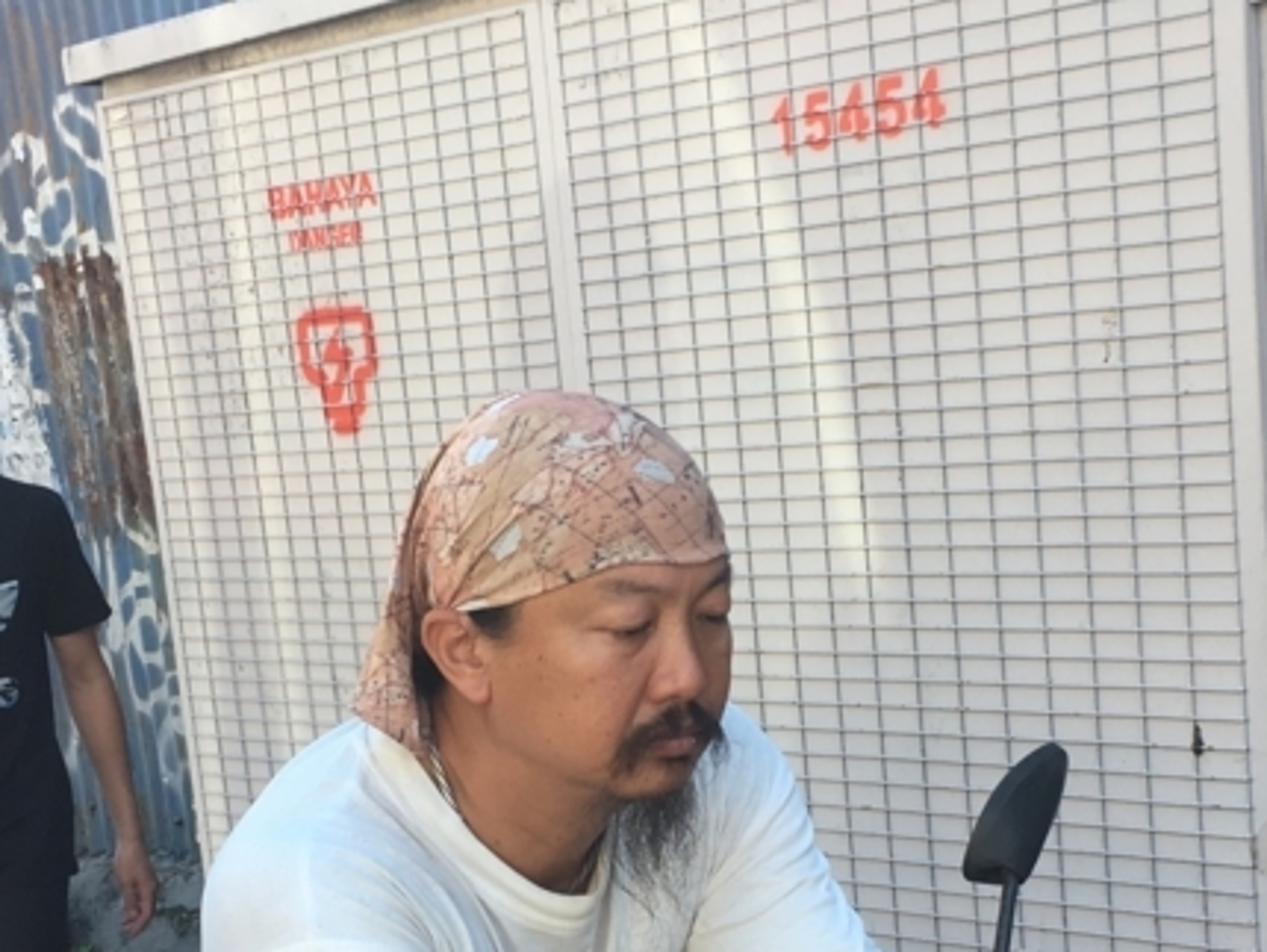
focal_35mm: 69
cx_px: 745
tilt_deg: -8.6
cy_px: 799
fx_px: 2527
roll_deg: +7.4
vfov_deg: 21.0
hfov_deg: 28.1
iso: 25
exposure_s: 1/206
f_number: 2.2
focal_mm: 4.15
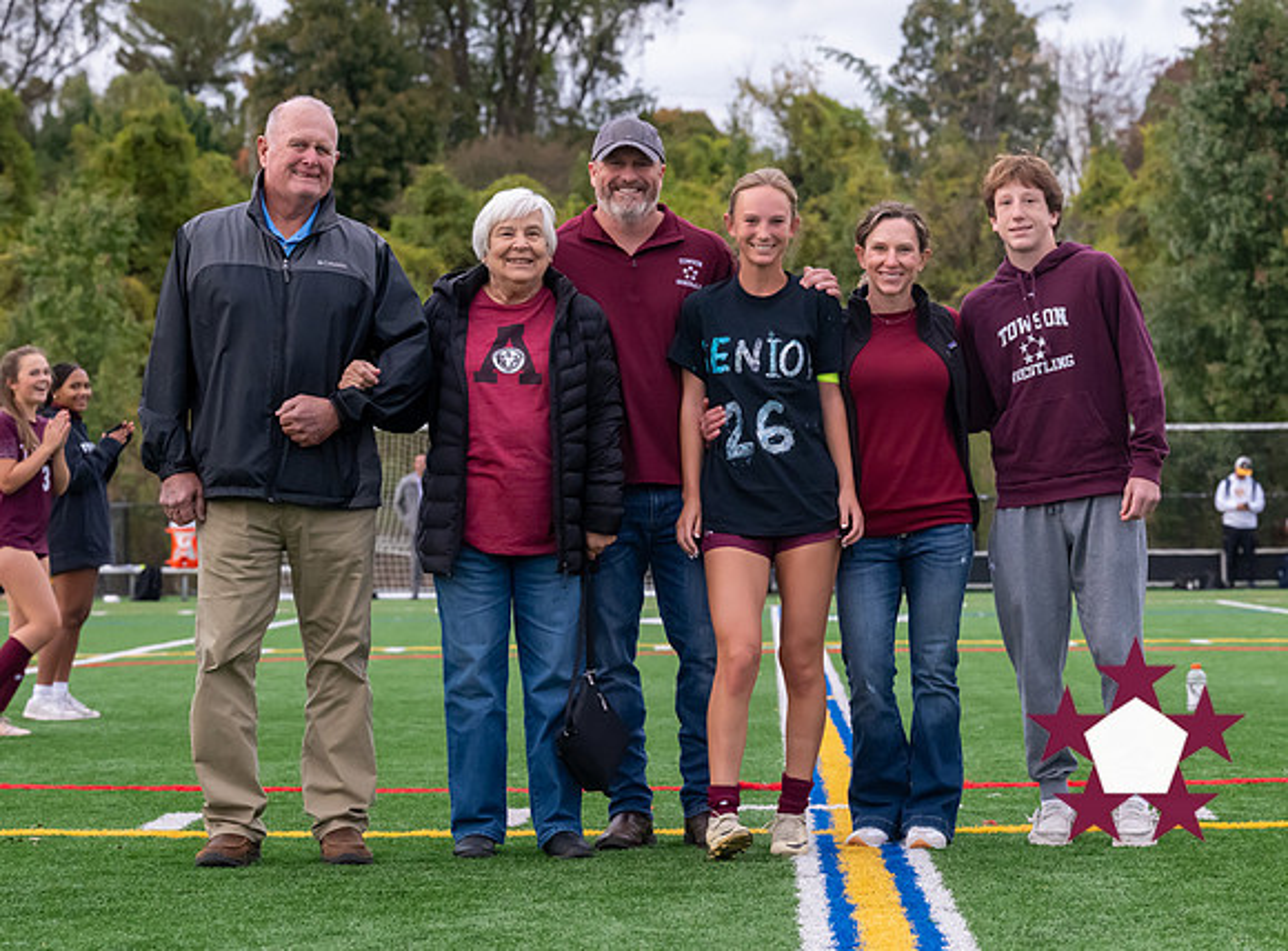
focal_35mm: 109
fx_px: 4031
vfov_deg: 13.4
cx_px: 819
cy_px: 446
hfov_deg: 18.1
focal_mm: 85
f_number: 5.6
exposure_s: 1/800
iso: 4500
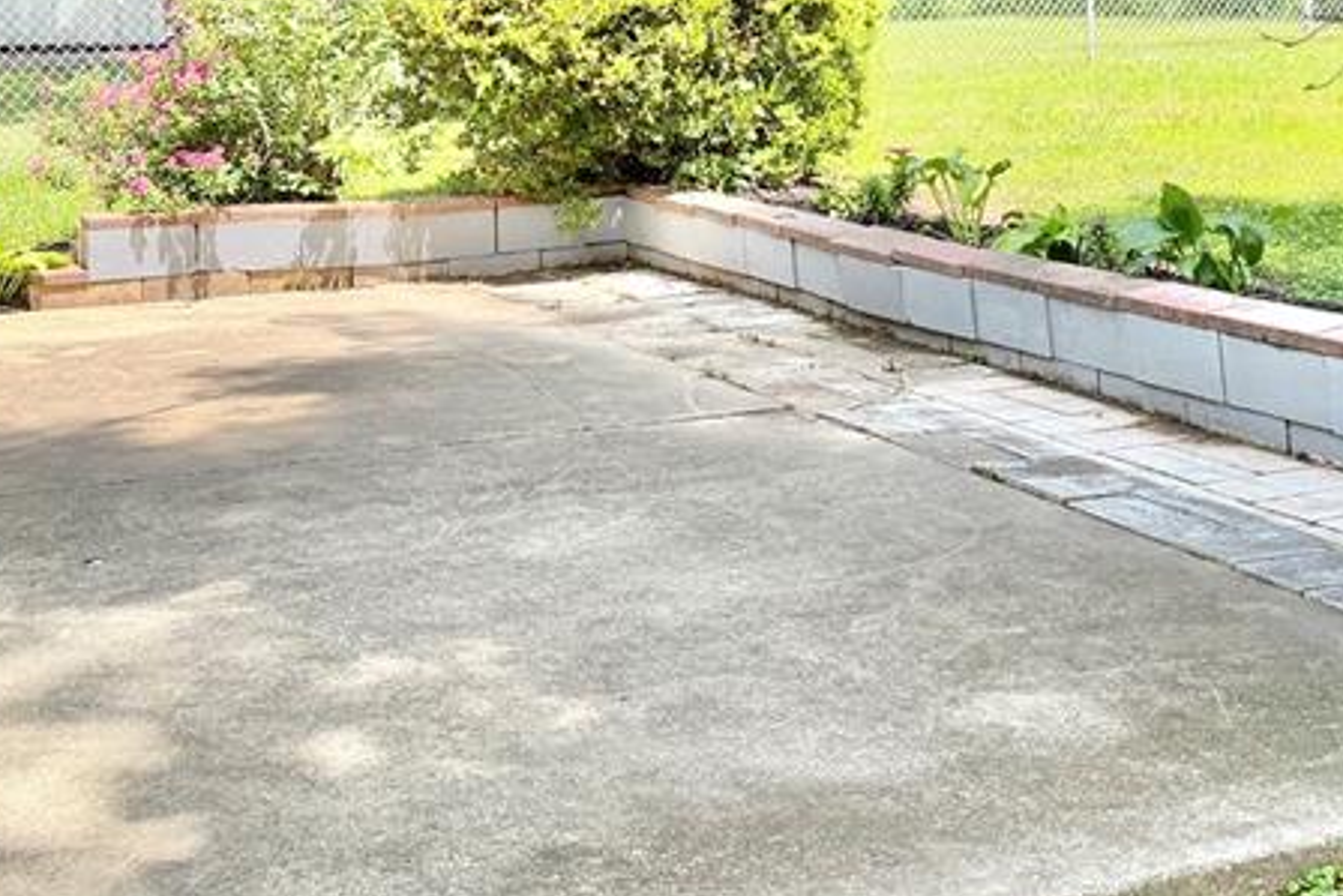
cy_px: 156
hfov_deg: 34.9
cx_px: 818
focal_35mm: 57
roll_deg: +1.8
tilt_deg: -5.3
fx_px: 2127
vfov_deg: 23.4
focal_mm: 6.76
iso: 100
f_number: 1.78
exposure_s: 1/1618
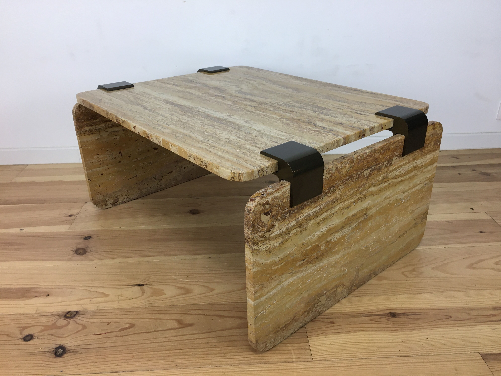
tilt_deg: -26.0
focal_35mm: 29
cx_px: 250
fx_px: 420
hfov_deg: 61.7
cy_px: 188
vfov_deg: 48.2
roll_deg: +0.7
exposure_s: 1/33
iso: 32
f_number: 2.2
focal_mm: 4.15
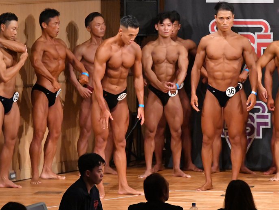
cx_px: 131
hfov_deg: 6.4
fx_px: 2499
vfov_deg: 4.8
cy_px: 105
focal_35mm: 310
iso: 14400
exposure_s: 1/400
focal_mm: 190
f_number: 5.6
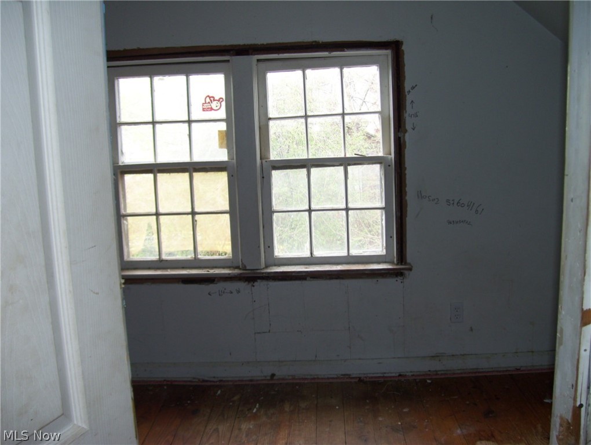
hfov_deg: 51.3
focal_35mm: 36
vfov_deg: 39.7
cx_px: 296
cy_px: 222
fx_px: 615
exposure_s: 1/60
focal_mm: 6
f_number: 2.7
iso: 80
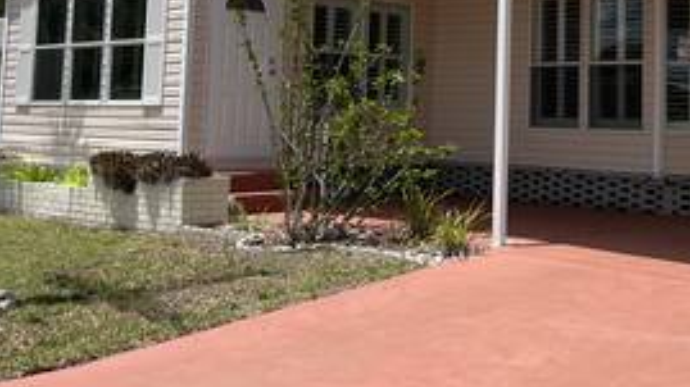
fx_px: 987
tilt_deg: +4.8
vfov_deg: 21.6
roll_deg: -1.2
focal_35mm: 54
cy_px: 23
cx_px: 508
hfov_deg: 37.7
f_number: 1.6
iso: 50
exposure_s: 1/4854
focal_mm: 5.1
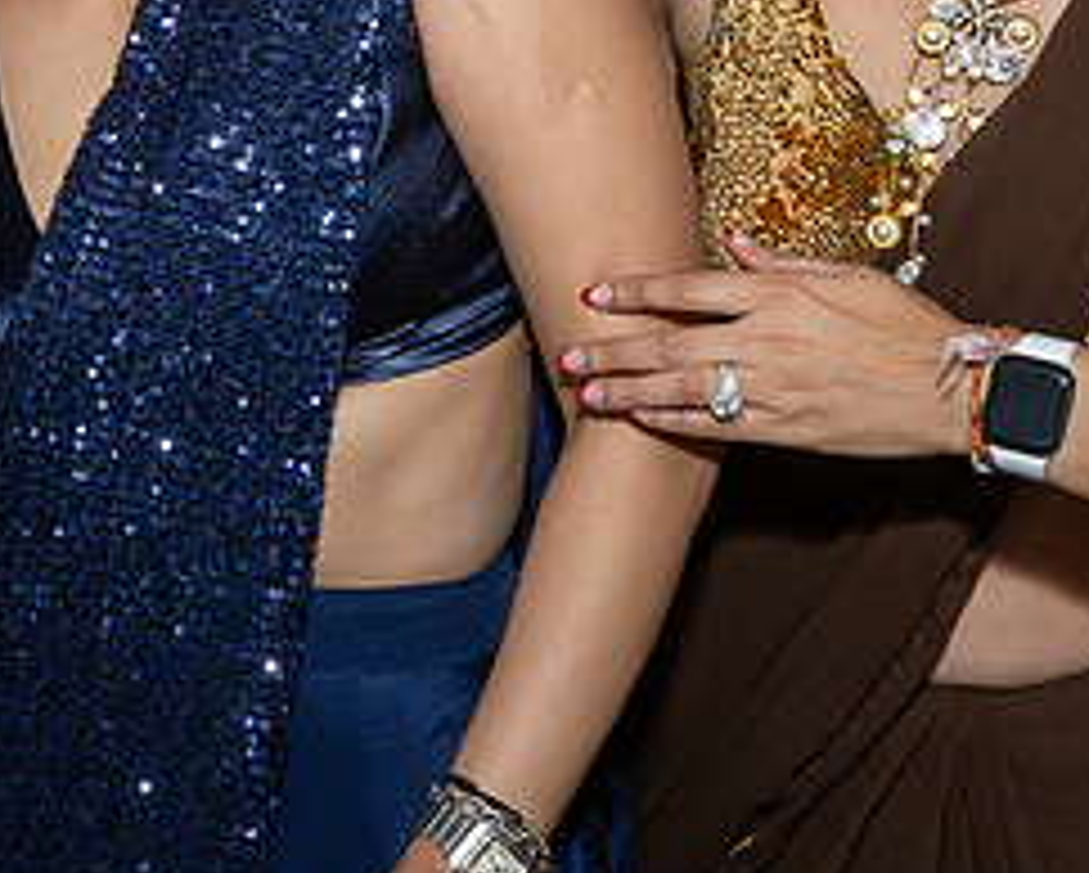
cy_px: -105
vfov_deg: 14.5
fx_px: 3355
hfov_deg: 17.9
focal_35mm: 104
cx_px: -37
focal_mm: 24
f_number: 7.1
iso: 800
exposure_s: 1/250
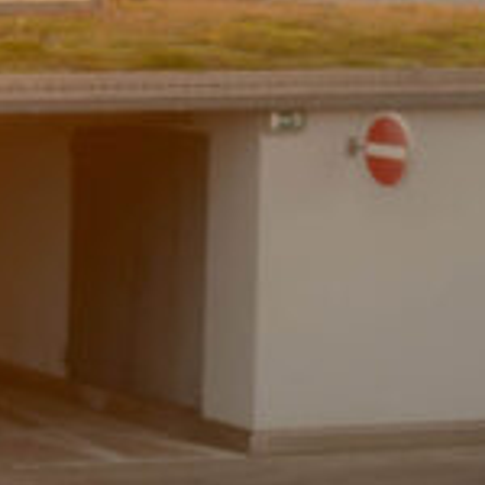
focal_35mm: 244
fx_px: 3868
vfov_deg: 7.0
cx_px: -99
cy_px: 876
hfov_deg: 7.1
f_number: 2.8
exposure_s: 1/320
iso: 320
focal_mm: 42
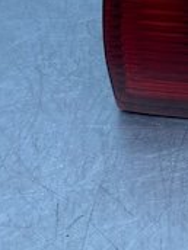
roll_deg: -2.8
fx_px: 702
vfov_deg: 19.8
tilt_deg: -36.9
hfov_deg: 14.1
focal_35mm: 97
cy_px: 17
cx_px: 300
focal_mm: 4.25
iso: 32
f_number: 1.8
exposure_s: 1/912
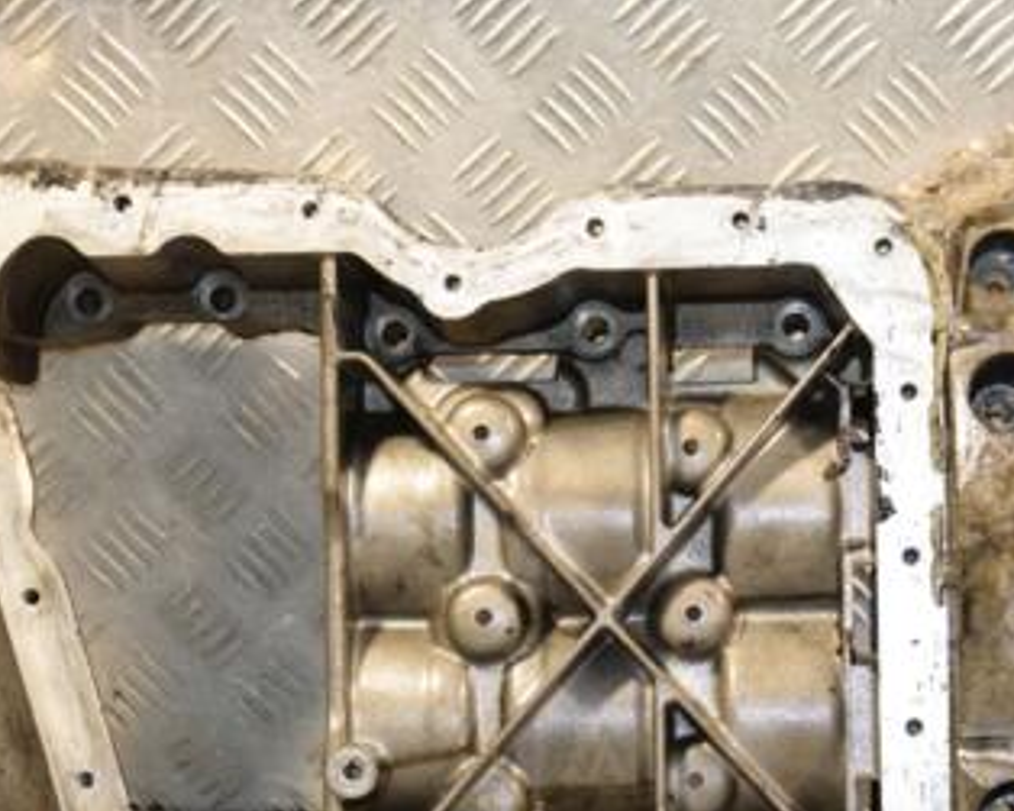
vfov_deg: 13.6
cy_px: 588
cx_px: 643
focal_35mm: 113
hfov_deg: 17.0
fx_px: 3390
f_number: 5
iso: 800
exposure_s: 1/200
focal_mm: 42
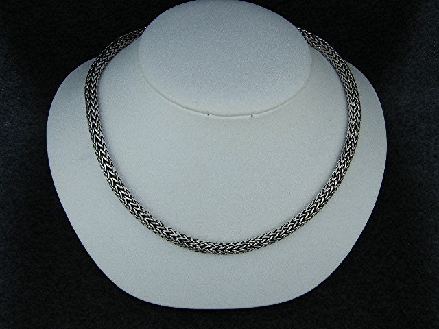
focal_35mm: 39
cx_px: 220
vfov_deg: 36.8
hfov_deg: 47.9
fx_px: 495
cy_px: 164
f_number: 3.7
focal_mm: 7.1
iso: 190
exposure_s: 1/32.6
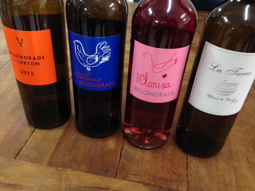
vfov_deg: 42.9
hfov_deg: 55.4
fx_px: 243
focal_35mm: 33
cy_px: 96
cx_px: 128
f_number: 2.4
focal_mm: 4.12
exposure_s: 1/20
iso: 160
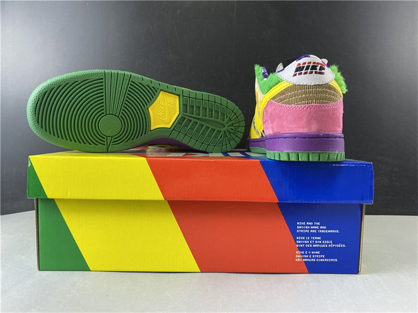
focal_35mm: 26
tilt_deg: -1.7
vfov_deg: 53.1
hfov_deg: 67.3
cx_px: 209
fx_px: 314
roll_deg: -0.8
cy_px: 156
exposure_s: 1/50
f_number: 1.8
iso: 125
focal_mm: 4.25
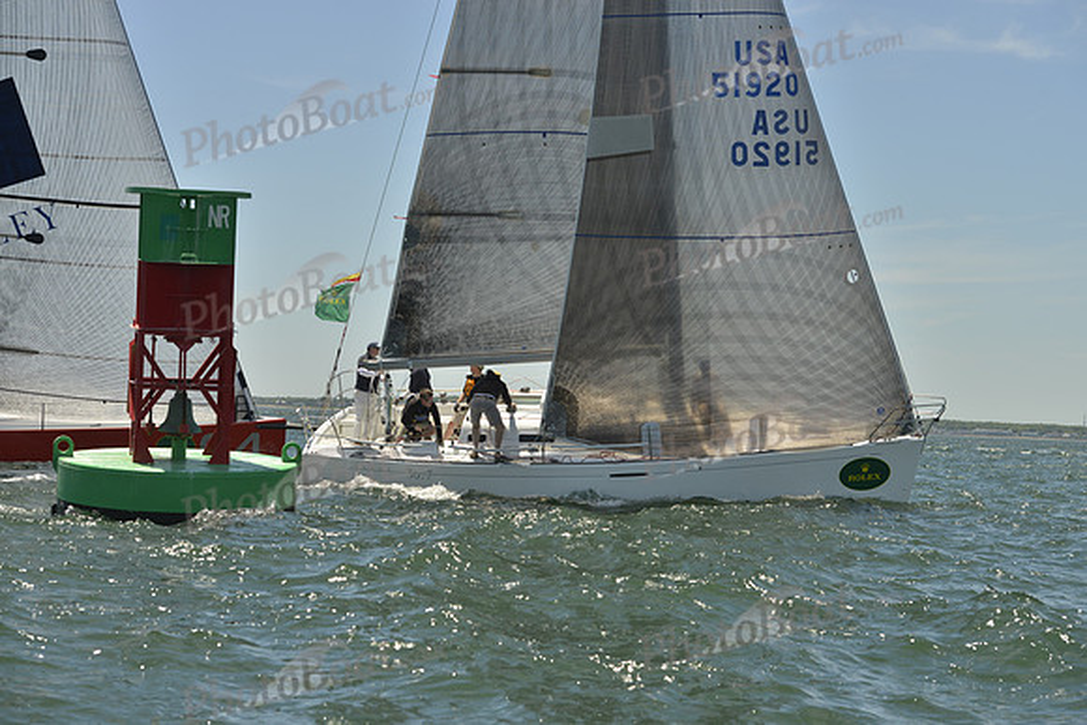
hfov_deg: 28.8
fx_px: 2114
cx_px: 544
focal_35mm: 70
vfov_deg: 19.5
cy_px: 362
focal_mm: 70
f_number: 8
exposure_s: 1/1600
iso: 280
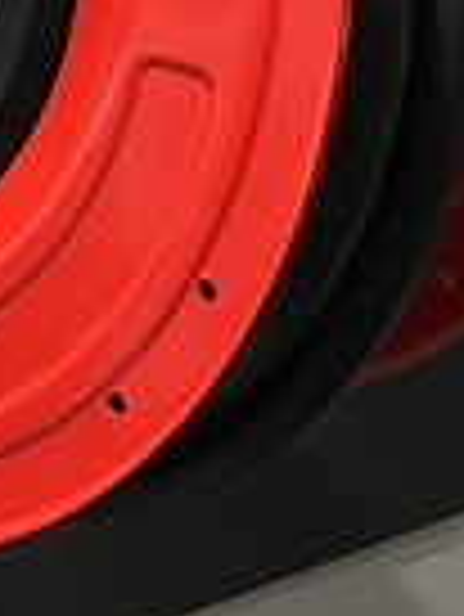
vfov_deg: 18.1
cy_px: 0
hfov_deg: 13.5
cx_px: -124
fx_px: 1892
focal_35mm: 106
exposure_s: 1/33
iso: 125
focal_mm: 4.15
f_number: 2.2
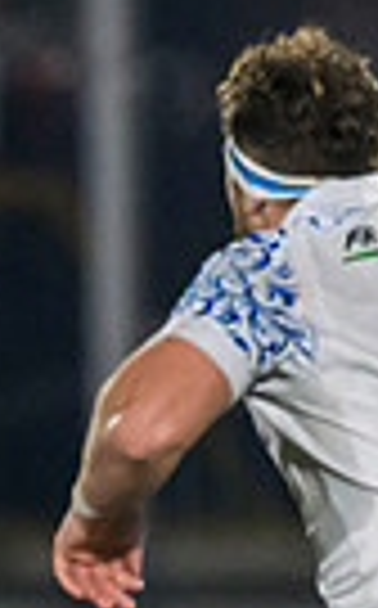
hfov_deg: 0.4
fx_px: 53939
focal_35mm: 3262
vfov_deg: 0.6
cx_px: -775
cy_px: 884
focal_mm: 560
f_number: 4
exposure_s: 1/1250
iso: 8000
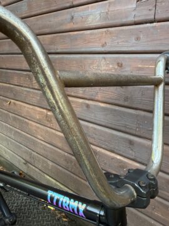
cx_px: 84
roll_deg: -3.5
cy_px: 113
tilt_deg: -10.5
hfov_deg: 56.8
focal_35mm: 24
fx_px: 156
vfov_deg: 71.6
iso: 320
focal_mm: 2.22
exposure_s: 1/89
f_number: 2.2
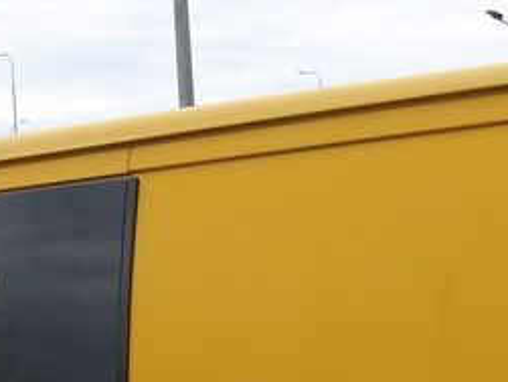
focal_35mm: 110
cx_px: 300
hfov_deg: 17.8
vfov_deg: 12.8
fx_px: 1617
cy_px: 564
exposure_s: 1/550
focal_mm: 4.9
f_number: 3
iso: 100
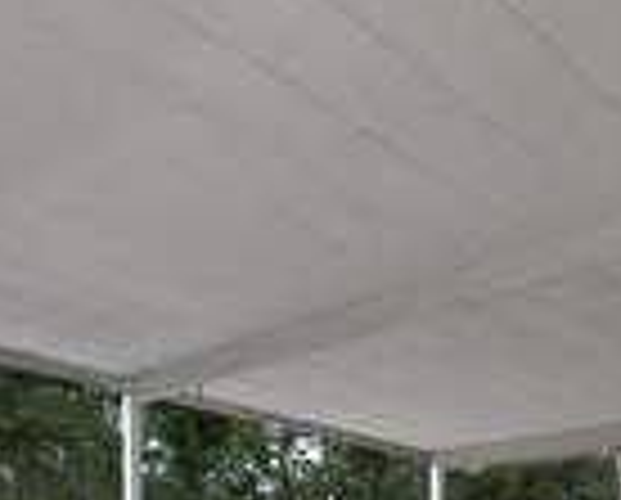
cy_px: 642
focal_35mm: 44
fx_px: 810
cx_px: 418
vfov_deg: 28.4
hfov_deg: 41.3
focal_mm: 2.2
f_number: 1.9
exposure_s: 1/147
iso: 20
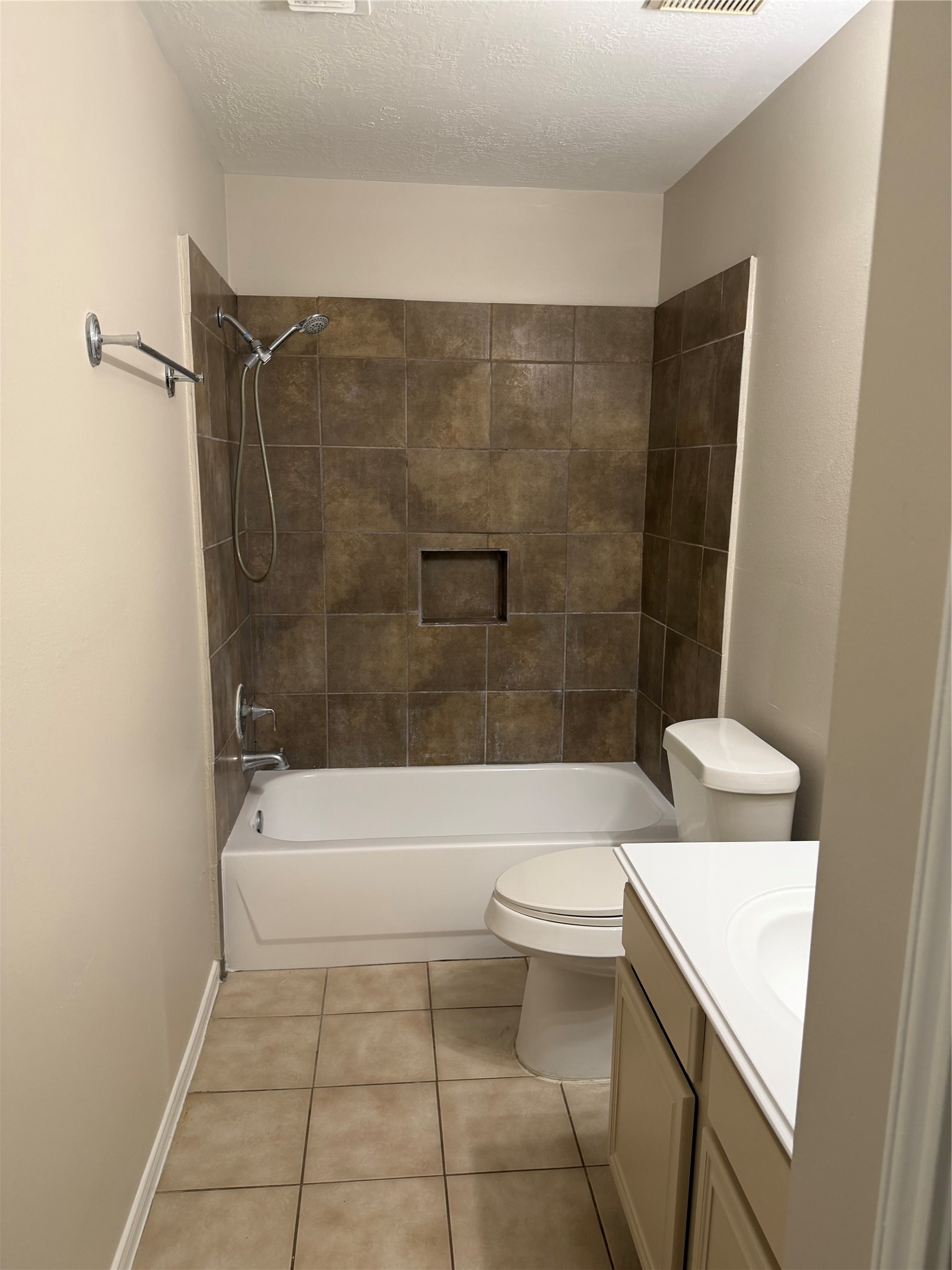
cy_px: 635
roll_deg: -1.1
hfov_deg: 56.8
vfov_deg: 71.6
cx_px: 476
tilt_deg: -10.0
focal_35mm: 24
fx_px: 880
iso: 160
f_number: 1.78
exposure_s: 1/60
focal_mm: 6.76
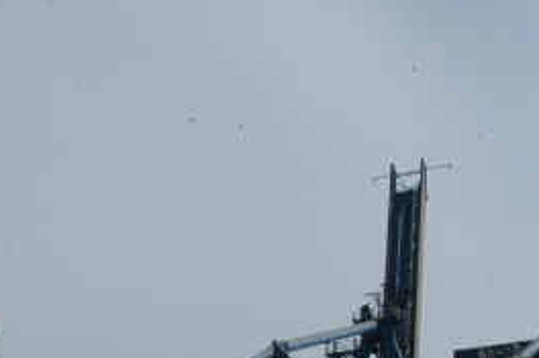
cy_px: 517
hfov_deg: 18.2
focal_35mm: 112
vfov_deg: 11.7
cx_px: 159
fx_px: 1674
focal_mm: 20
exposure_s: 1/250
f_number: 14
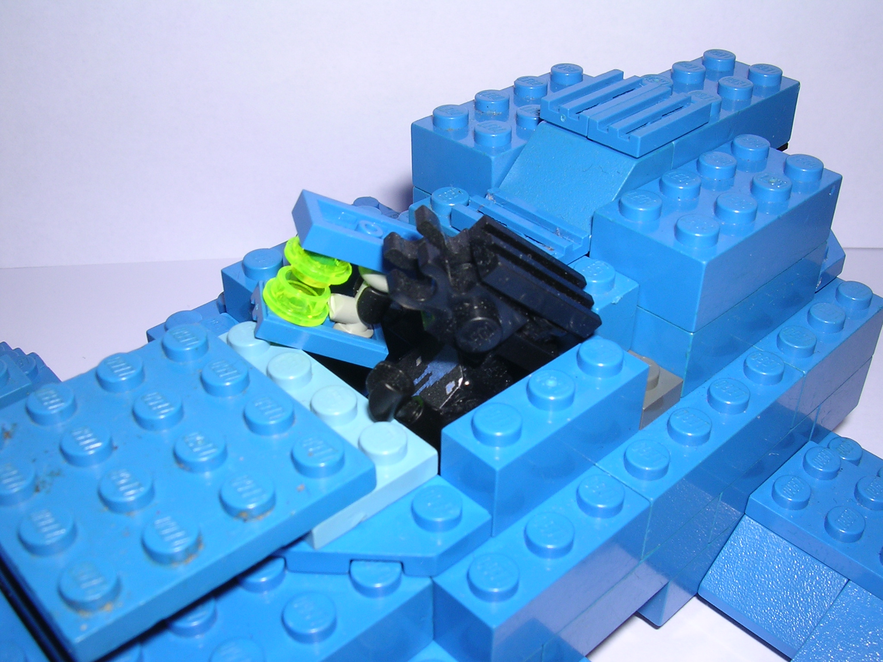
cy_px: 331
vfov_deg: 37.7
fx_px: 969
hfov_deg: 49.0
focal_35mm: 38
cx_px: 442
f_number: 5.6
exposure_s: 1/60.1
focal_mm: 5.8
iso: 100
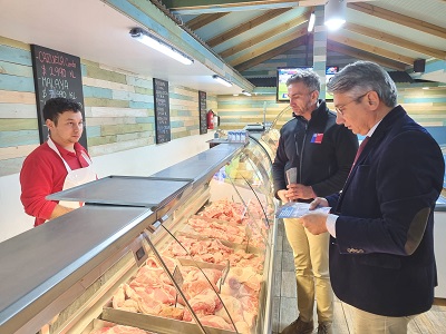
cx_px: 223
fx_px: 335
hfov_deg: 67.3
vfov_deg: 53.1
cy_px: 167
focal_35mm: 26
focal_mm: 5.4
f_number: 1.8
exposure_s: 1/50
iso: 250
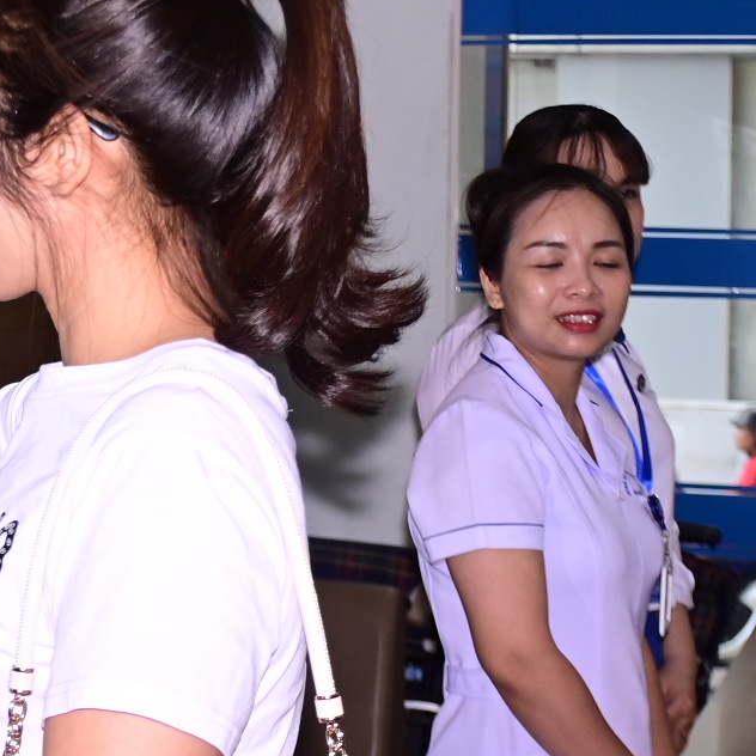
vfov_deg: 13.7
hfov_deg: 13.5
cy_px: 220
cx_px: -48
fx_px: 3138
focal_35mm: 127
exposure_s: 1/200
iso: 500
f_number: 5
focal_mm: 32
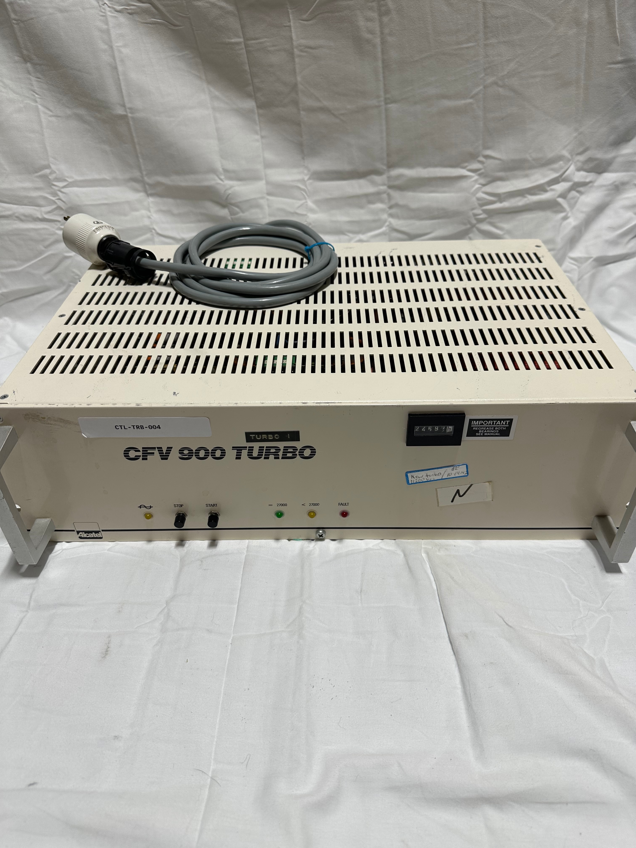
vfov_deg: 71.6
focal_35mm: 24
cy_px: 424
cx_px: 318
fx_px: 588
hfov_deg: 56.8
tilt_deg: -37.9
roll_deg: +1.4
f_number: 1.78
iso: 64
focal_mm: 6.86
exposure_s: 1/142
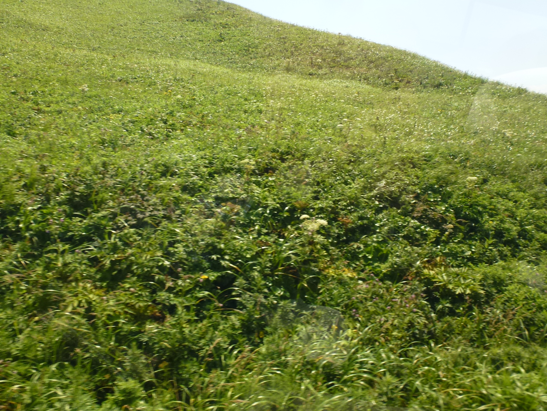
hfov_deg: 71.6
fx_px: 379
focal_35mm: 24
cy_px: 206
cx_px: 274
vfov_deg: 56.8
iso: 200
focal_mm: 4.3
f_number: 4
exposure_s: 1/250
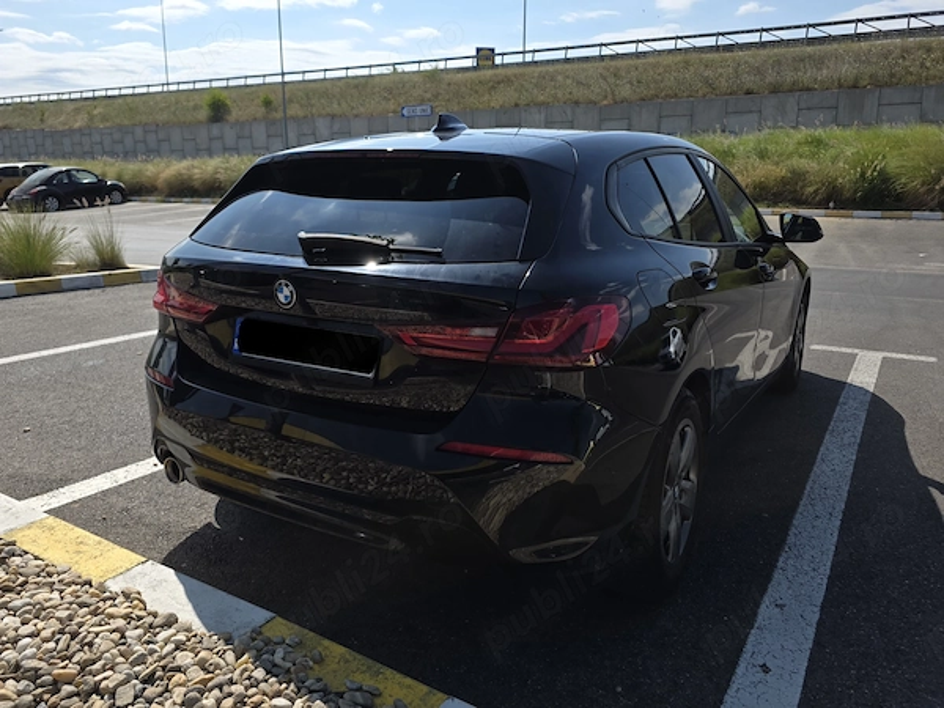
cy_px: 354
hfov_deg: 73.9
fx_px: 627
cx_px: 472
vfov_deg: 58.9
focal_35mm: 23
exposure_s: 1/10000
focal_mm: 6.3
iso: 80
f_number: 1.7
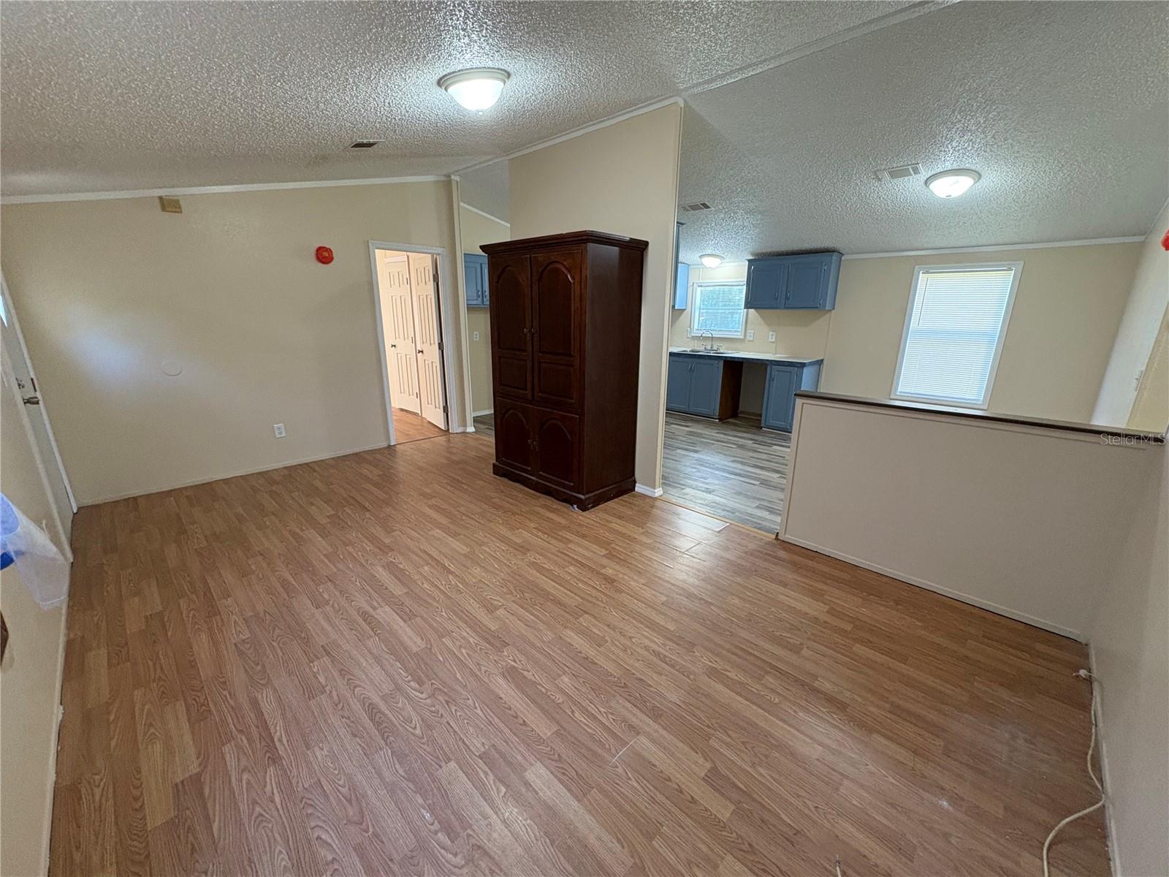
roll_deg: +0.1
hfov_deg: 102.1
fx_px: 473
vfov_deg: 85.7
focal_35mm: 14
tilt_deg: -16.3
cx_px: 584
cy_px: 438
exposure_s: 1/60
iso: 400
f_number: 2.2
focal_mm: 2.22
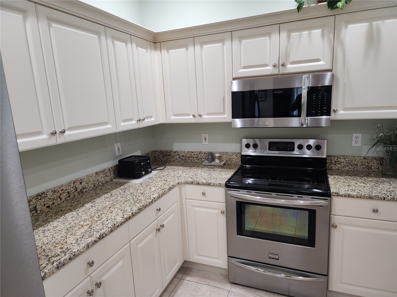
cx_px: 198
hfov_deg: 73.9
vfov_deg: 58.9
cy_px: 148
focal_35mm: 23
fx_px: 264
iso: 320
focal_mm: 6.4
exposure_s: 1/120
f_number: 1.8
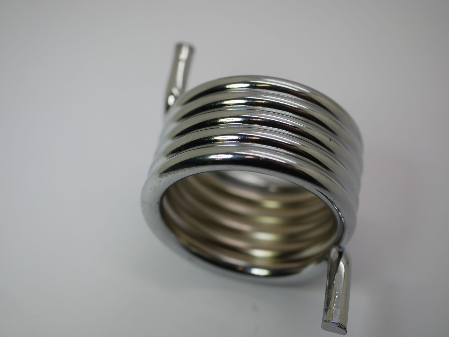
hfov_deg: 32.2
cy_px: 168
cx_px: 224
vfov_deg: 24.4
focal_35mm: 60
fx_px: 779
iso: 200
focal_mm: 30
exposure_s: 1/200
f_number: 3.5
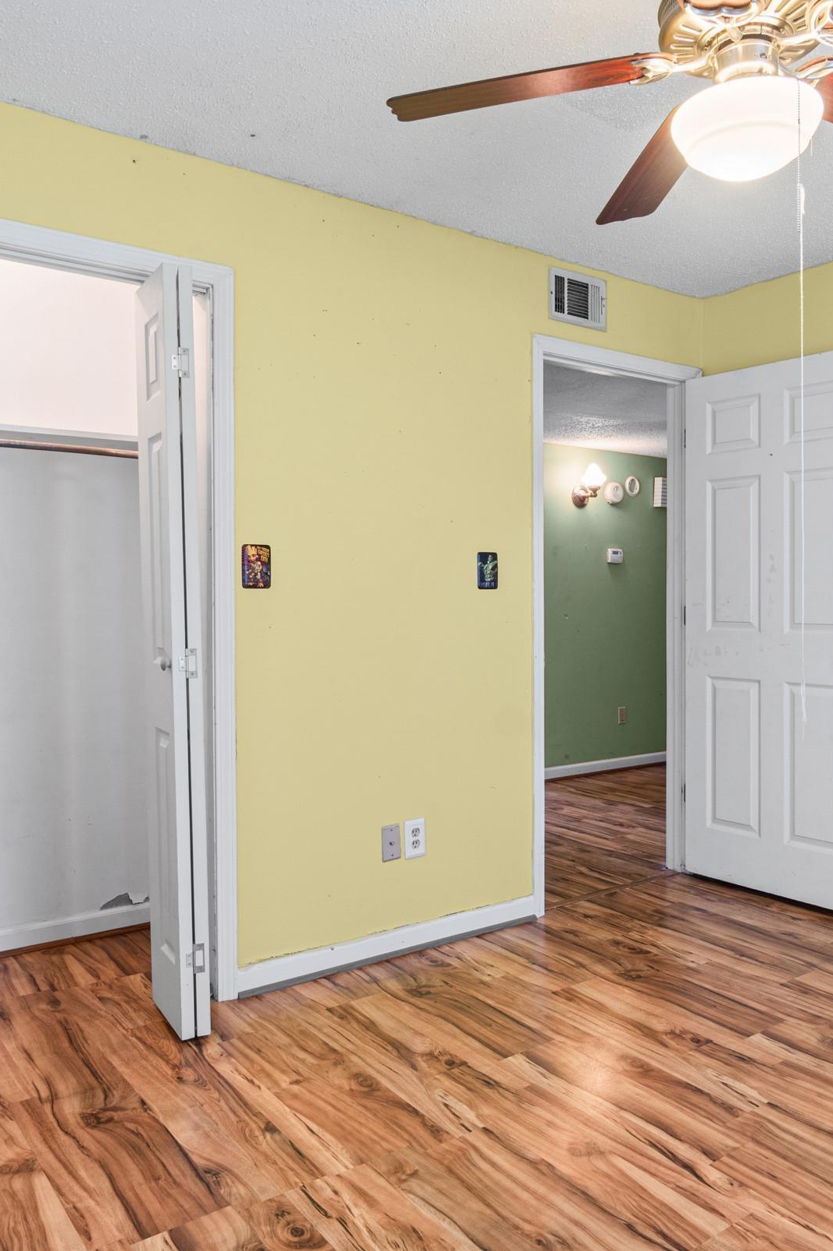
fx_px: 972
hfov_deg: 46.2
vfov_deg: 65.5
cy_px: 603
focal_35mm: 28
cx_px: 482
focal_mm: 12
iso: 250
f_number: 9
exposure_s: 1.3
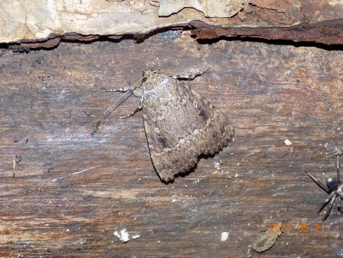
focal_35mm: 118
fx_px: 1169
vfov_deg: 12.6
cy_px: 129
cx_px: 172
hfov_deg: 16.7
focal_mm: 20.9
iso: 200
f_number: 4.8
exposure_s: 1/30
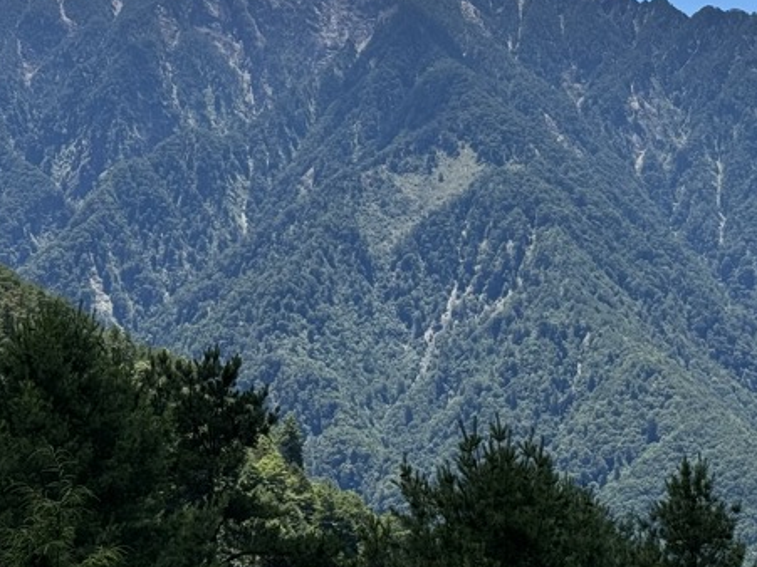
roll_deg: -0.2
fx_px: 2383
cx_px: 542
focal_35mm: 109
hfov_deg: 18.0
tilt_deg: +4.9
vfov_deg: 13.4
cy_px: 29
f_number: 1.78
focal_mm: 6.76
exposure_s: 1/3817
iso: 64
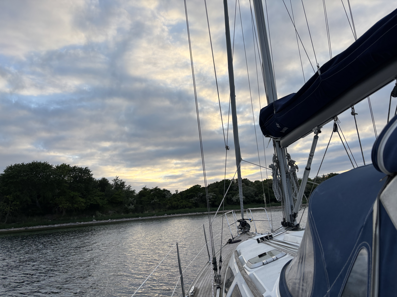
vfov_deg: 53.1
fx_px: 298
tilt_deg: +11.0
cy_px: 148
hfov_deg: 67.3
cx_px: 198
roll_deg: +3.4
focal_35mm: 26
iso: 50
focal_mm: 5.96
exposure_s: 1/799
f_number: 1.6
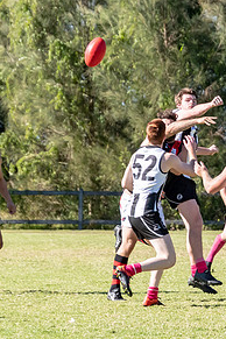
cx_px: 187
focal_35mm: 494
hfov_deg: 2.8
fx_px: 4651
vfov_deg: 4.2
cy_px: 159
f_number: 6.3
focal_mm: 155
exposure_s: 1/2500
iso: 800
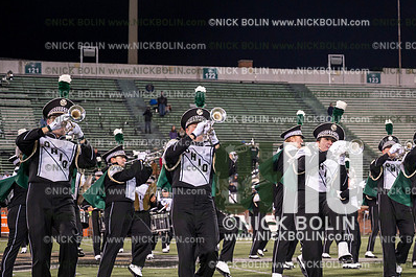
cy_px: 191
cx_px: 288
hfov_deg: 19.9
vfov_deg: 13.4
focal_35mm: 102
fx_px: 1178
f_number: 4
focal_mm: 70
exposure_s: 1/640
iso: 3200
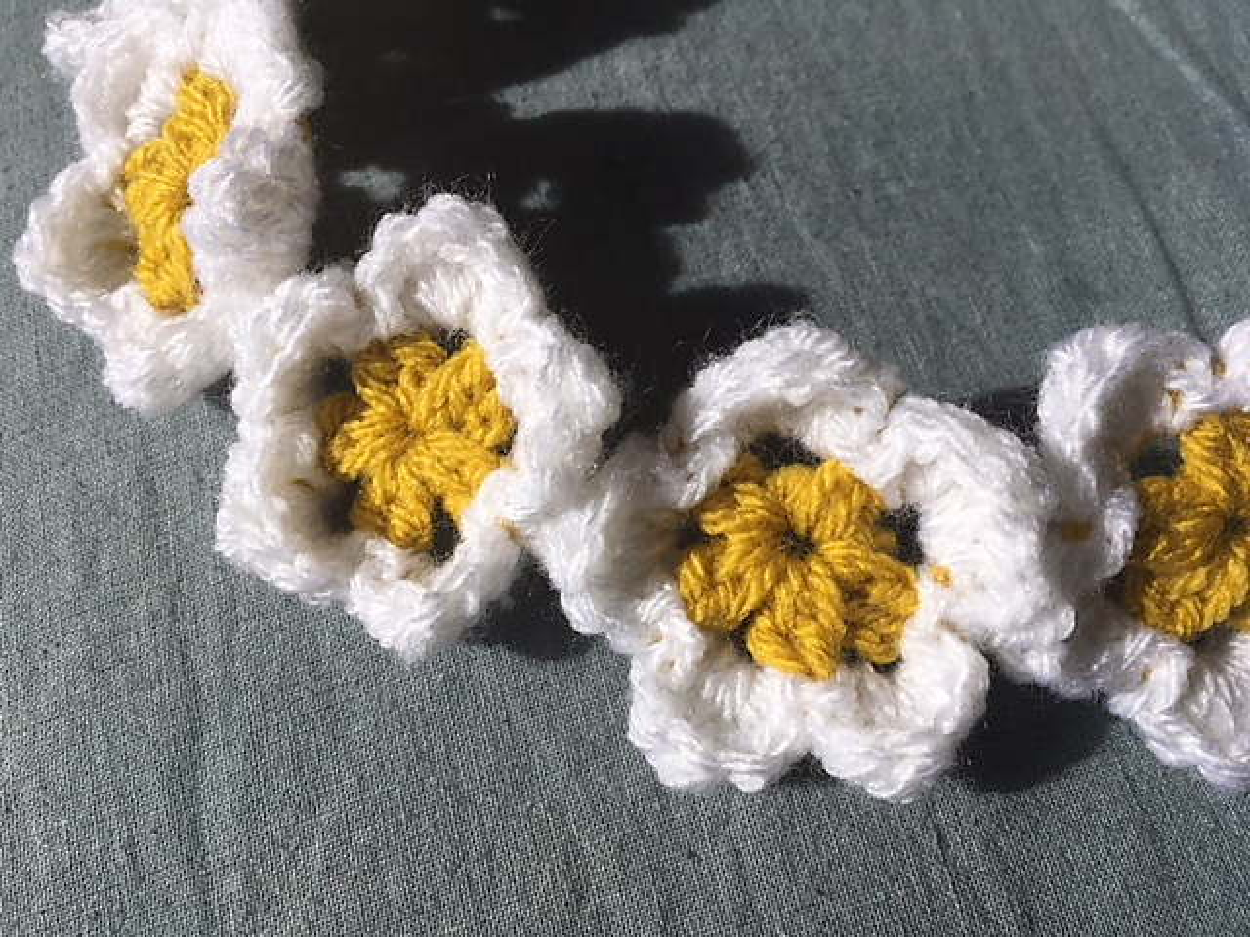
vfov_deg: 48.2
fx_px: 1047
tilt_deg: -59.5
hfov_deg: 61.7
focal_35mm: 29
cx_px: 625
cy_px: 468
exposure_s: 1/761
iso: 25
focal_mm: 4.15
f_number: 2.2
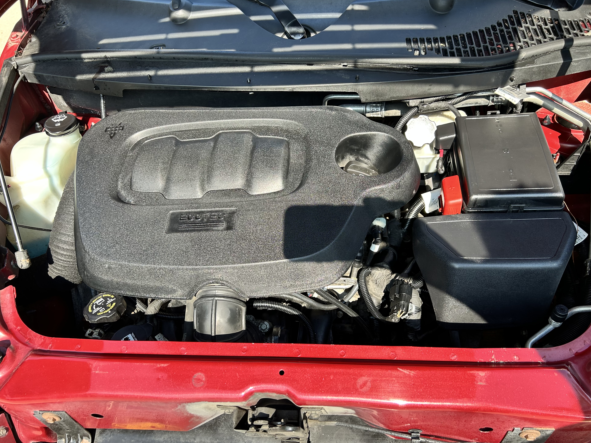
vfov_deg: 51.3
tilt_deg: -45.7
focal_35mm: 27
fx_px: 461
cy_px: 228
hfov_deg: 65.3
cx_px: 306
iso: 50
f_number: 1.5
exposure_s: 1/591
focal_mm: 5.7
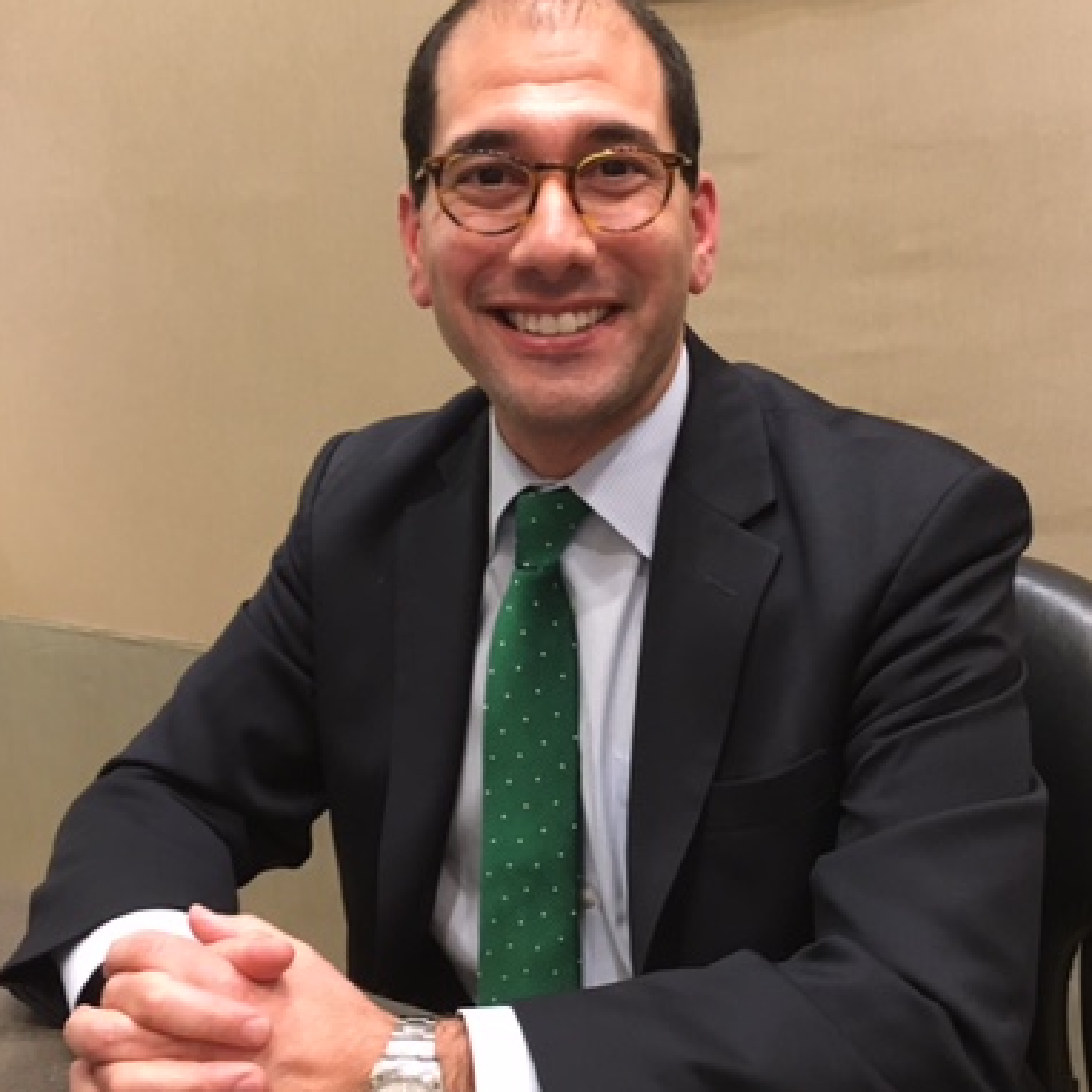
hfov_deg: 39.1
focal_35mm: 43
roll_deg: +0.1
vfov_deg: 39.2
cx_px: 623
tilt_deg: -9.8
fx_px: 1535
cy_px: 537
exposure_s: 1/17
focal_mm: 4.15
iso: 200
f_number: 2.2
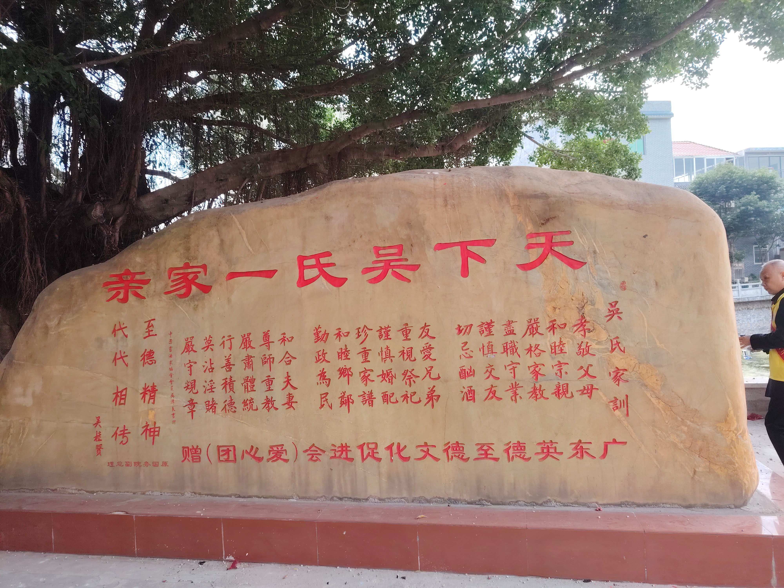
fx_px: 544
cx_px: 392
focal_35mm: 24
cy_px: 294
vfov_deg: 56.8
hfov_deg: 71.6
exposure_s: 1/196
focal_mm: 5.25
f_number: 1.75
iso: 100
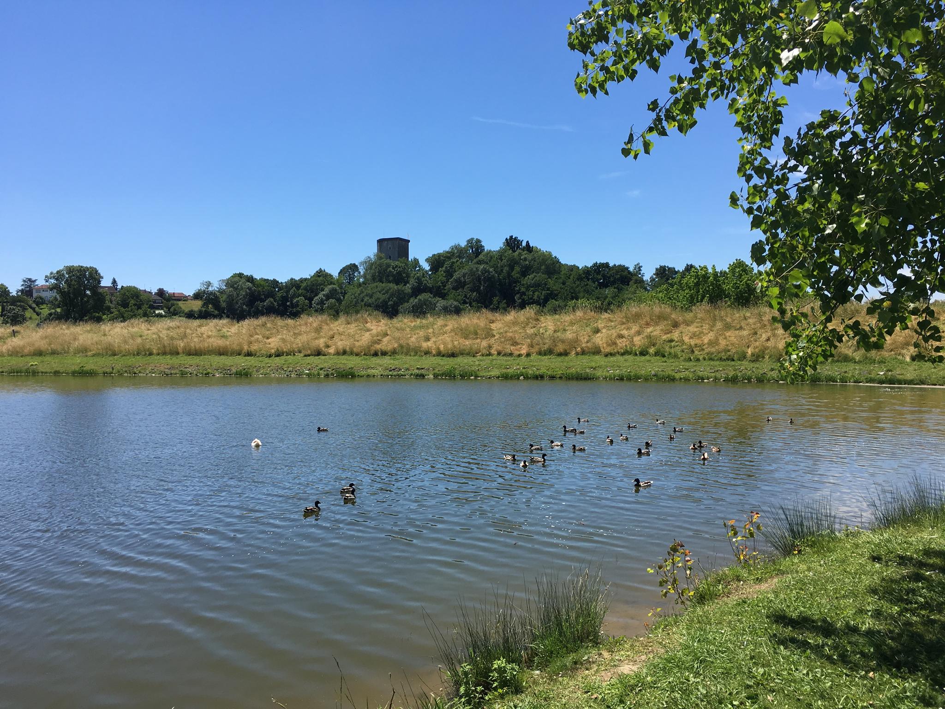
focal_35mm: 29
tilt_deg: -1.3
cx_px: 472
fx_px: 792
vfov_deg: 48.2
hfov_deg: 61.7
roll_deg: +1.0
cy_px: 354
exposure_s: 1/1672
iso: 25
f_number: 2.2
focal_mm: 4.15
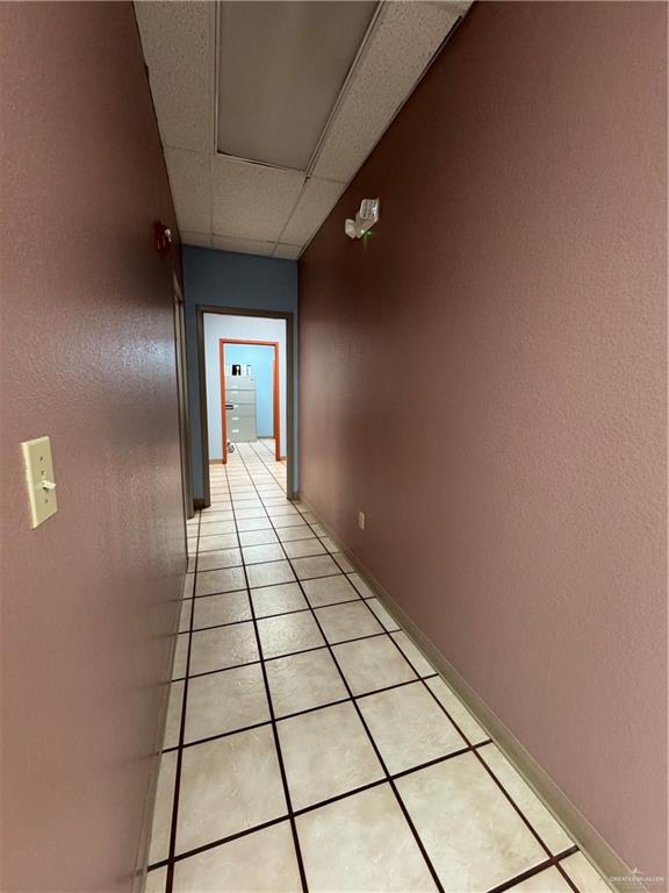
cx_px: 334
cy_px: 446
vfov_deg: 102.1
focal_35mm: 14
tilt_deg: -8.3
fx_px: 361
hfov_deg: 85.7
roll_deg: -0.6
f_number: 2.2
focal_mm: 2.22
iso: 320
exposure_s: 1/60
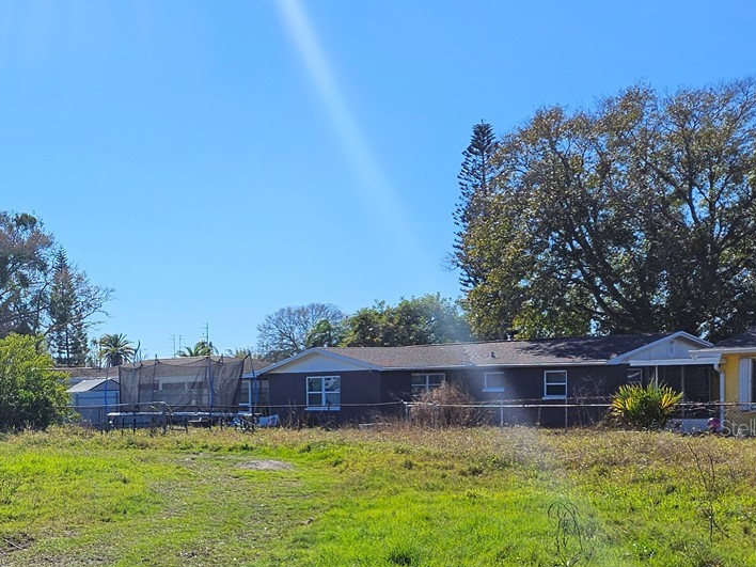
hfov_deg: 33.1
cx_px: -34
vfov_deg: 27.6
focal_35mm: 52
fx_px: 1136
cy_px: 427
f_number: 1.8
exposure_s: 1/3589
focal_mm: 5.4
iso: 25
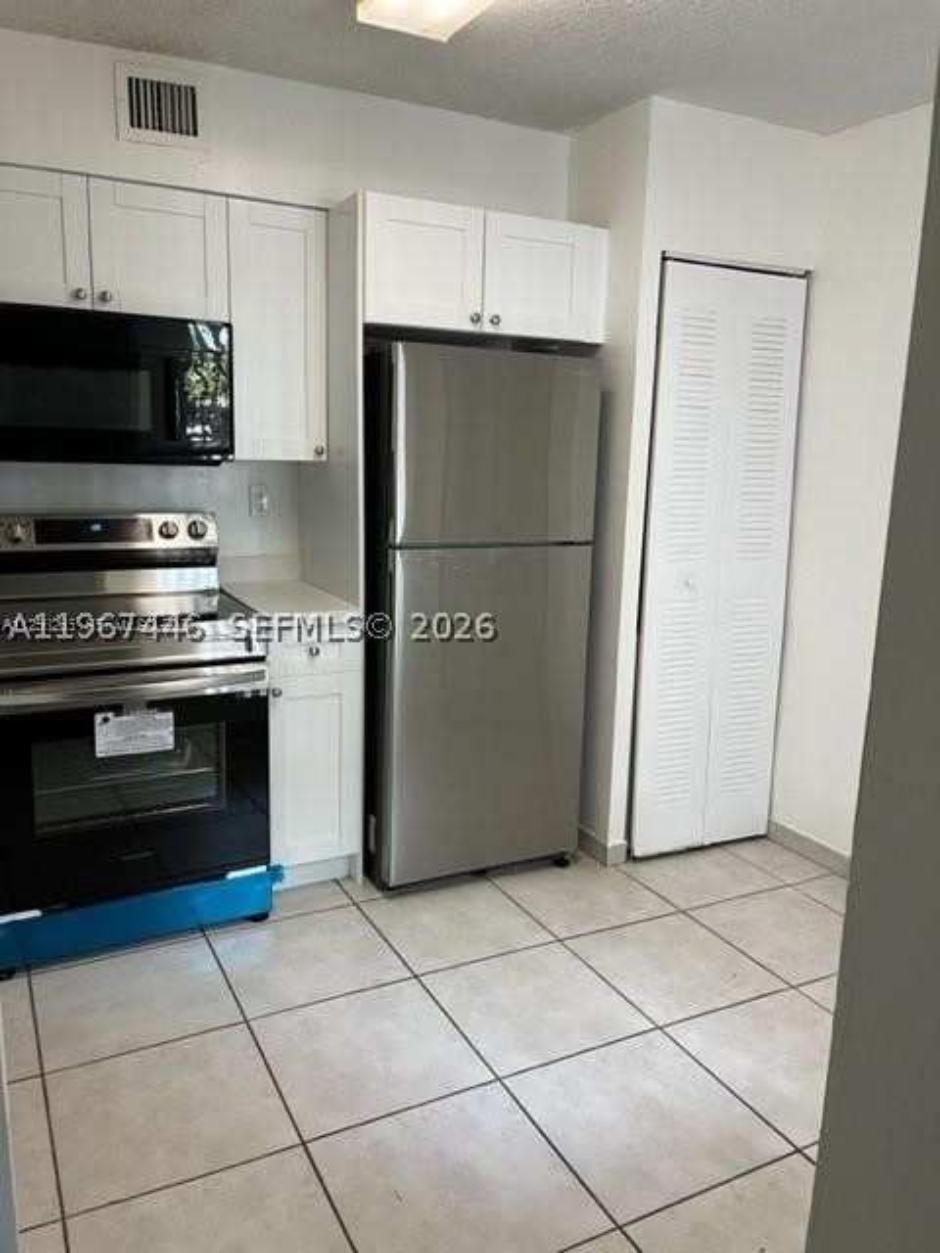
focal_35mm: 26
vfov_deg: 67.3
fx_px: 941
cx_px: 470
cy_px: 626
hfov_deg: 53.1
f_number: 1.6
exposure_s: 1/60
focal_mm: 5.1
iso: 80
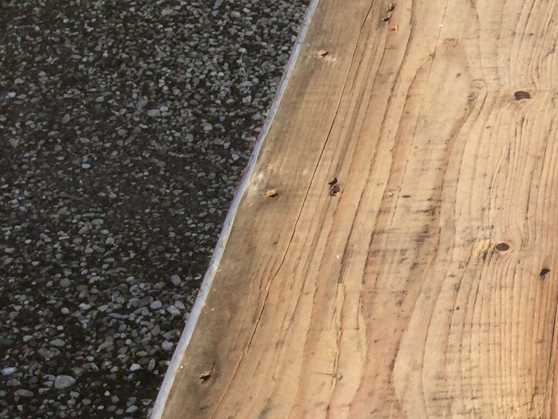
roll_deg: -3.1
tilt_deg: -41.1
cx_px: 863
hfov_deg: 17.7
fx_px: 1580
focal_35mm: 98
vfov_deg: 15.1
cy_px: 277
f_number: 2.4
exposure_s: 1/886
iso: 25
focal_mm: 3.3
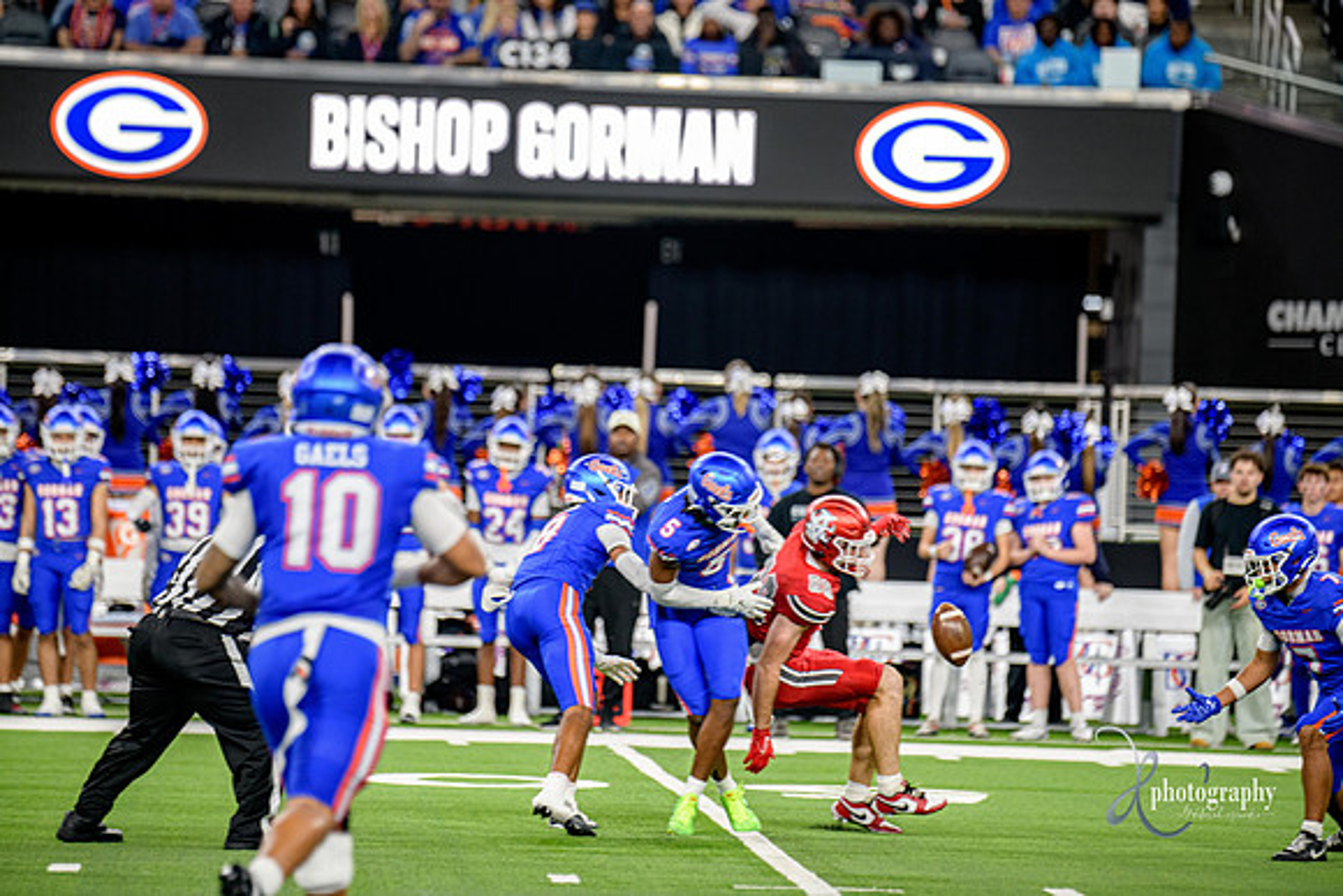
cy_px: 448
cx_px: 672
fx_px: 9328
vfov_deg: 5.5
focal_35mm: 250
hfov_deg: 8.2
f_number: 2.8
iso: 1000
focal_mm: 250
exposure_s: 1/400
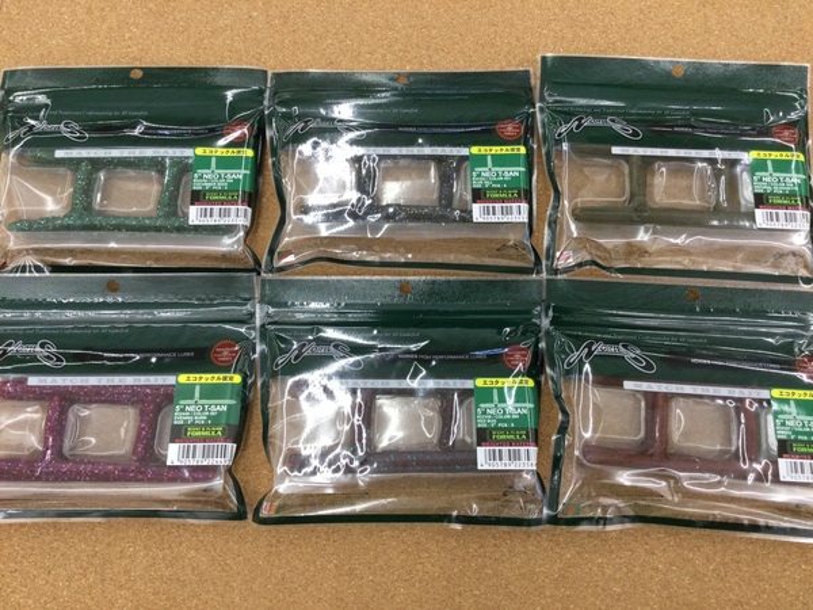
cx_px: 406
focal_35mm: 31
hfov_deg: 58.4
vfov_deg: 45.4
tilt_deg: -77.1
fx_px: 728
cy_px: 305
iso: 32
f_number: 2.4
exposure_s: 1/30
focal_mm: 3.3
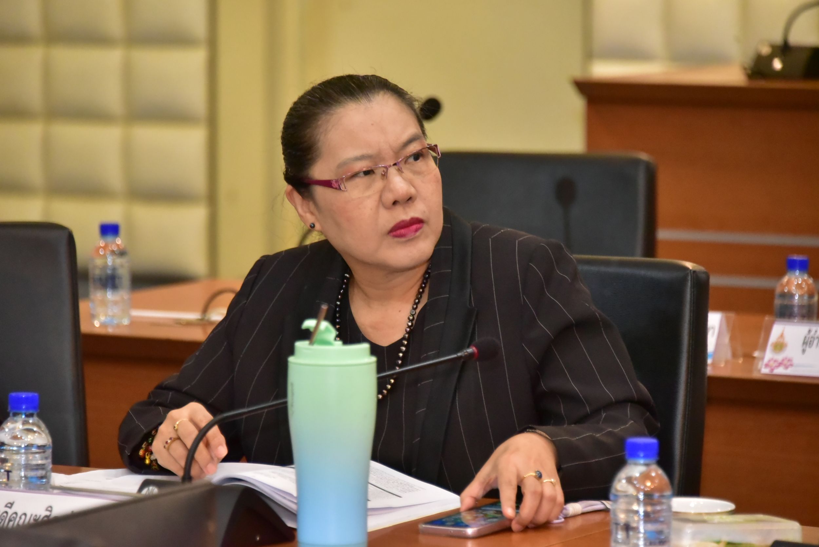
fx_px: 4779
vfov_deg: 6.5
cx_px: 410
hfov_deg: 9.8
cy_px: 274
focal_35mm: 210
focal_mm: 210
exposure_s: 1/200
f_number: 5.6
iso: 8000
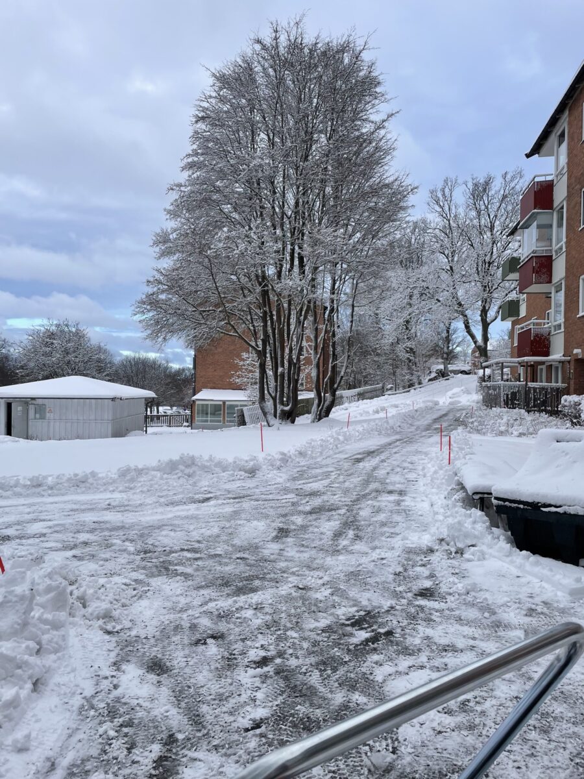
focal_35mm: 26
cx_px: 292
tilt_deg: -0.4
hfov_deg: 53.1
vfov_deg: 67.3
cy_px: 390
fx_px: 585
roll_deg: -0.8
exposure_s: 1/774
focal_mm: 4.2
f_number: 1.6
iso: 32
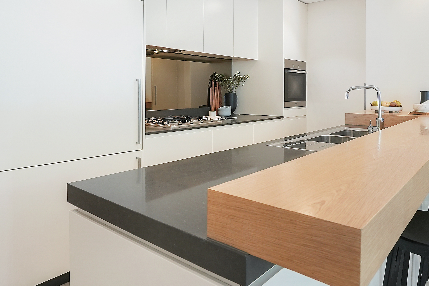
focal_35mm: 27
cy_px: 92
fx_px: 322
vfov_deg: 47.0
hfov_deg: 67.3
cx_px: 227
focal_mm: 17
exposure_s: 1/80
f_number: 10
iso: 800
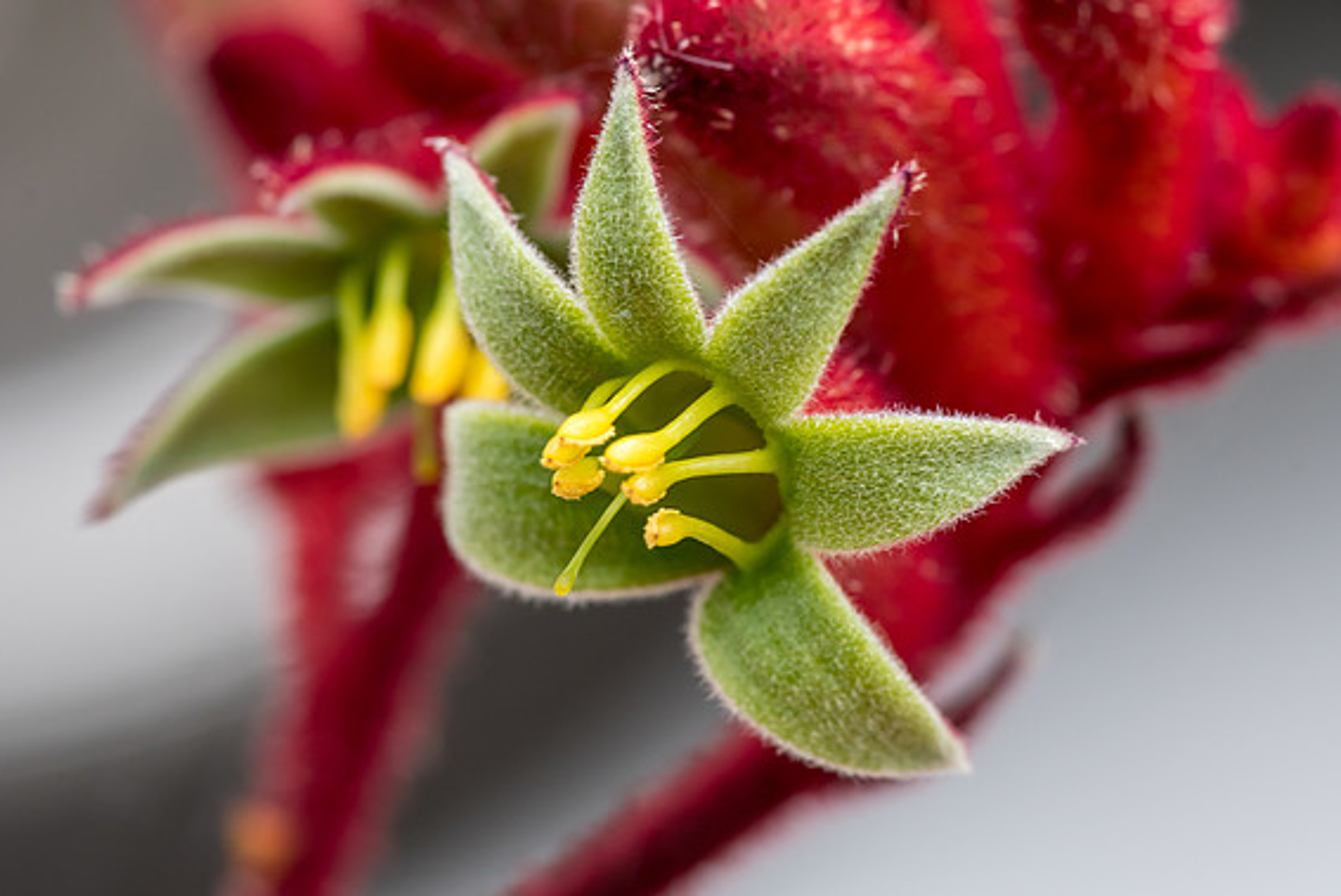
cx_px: 669
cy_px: 450
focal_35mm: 161
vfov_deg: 8.5
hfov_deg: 12.7
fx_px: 6002
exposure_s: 1/200
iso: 400
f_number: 14
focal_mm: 105
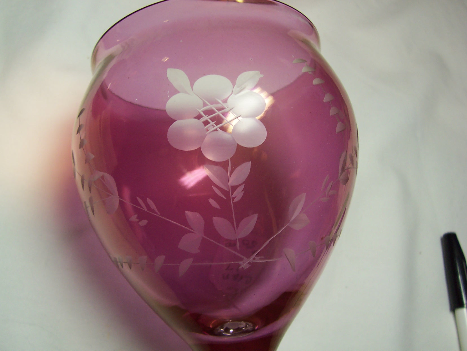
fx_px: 499
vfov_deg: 38.7
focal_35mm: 37
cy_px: 176
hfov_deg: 50.1
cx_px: 234
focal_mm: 5.6
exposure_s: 1/45
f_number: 2.8
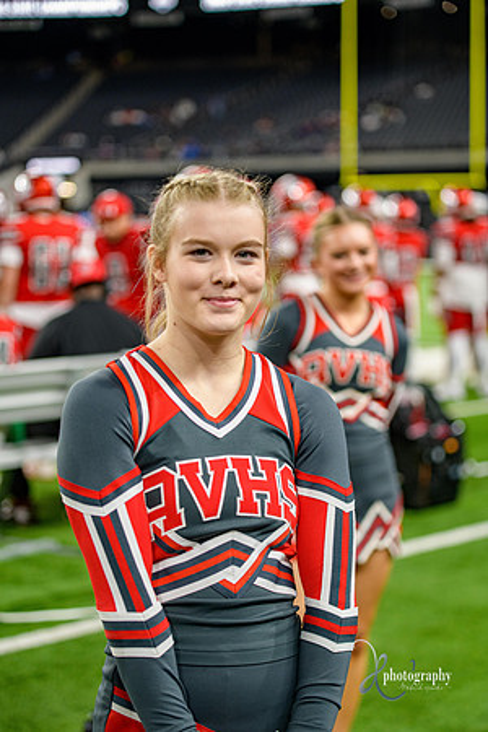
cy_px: 366
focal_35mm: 75
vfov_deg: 27.0
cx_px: 244
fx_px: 1525
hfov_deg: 18.2
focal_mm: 75
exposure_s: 1/400
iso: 1000
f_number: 2.8
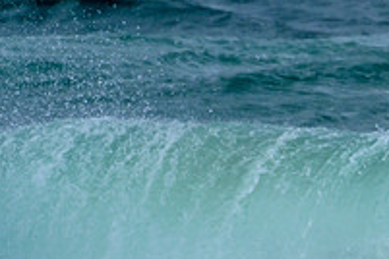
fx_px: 28125
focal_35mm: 2603
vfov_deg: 0.5
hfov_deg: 0.8
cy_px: 302
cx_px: 317
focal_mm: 900
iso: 640
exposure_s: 1/2500
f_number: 11
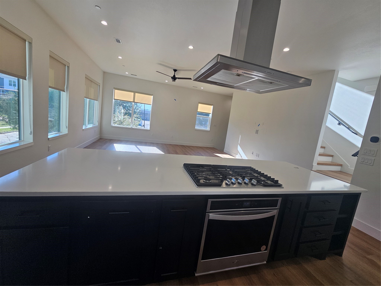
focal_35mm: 13
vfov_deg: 89.9
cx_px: 190
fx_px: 143
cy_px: 143
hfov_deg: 106.2
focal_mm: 2.2
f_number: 2.2
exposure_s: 1/192
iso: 50
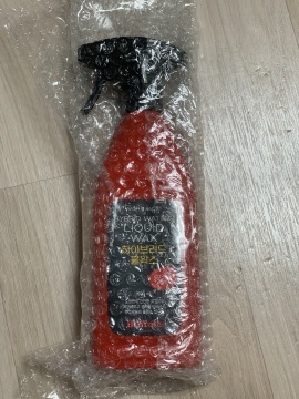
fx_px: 599
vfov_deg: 36.8
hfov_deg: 28.0
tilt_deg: -81.3
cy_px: 200
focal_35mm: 52
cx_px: 150
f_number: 2.4
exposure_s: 1/60
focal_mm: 6
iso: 80
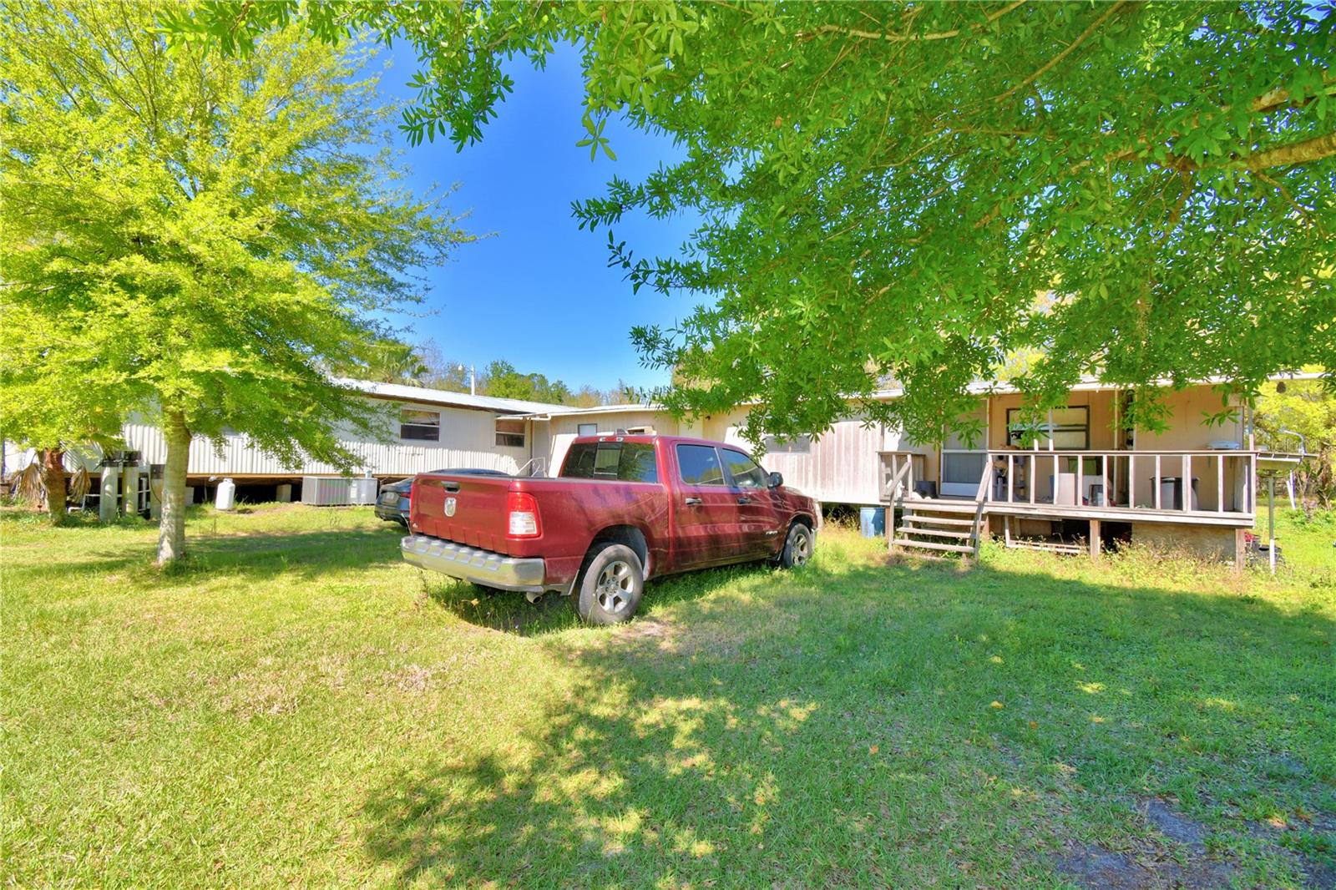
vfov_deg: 77.3
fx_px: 557
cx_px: 668
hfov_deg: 100.4
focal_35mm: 15
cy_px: 445
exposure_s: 1/250
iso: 100
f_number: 8
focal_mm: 10
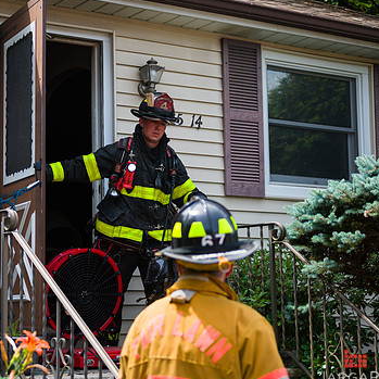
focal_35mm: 79
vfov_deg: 21.9
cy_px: 197
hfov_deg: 21.8
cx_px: 106
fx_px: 979
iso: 200
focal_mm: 56
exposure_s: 1/1600
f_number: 3.2
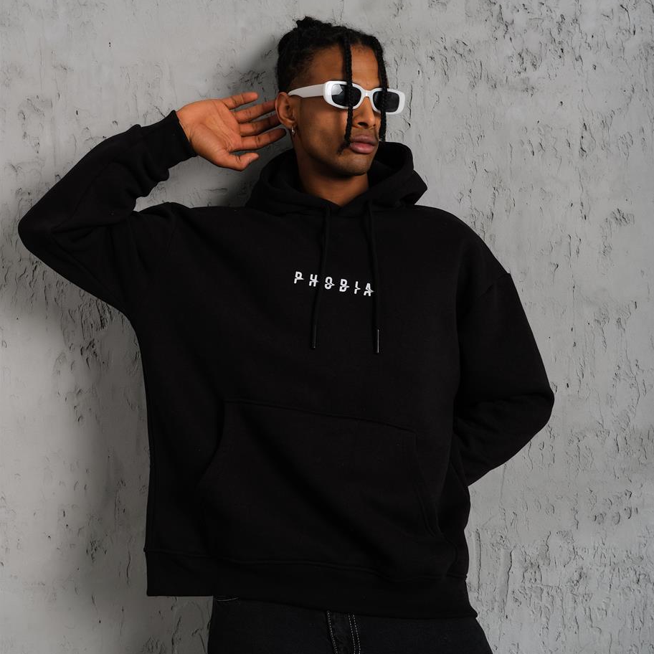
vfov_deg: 37.5
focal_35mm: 45
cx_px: 329
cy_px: 338
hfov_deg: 37.6
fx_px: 962
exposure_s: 1/160
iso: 160
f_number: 5
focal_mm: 23
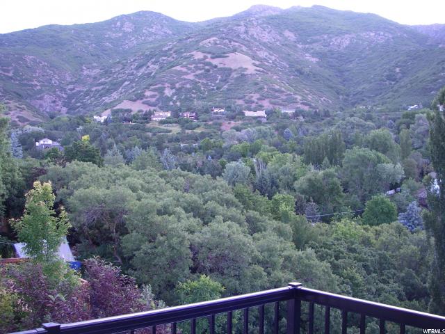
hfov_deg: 49.0
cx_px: 222
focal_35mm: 38
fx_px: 489
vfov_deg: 37.7
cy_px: 167
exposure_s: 1/50
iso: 80
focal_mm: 6.3
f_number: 3.3
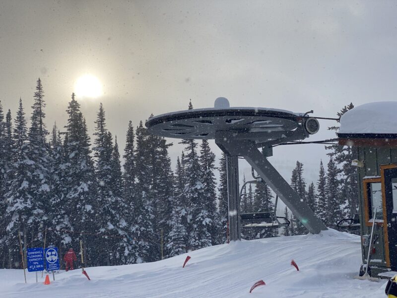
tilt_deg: +5.4
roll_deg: +1.0
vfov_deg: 28.0
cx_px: 198
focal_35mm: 52
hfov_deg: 36.8
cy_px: 149
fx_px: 596
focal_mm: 6
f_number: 2
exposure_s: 1/2994
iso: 20
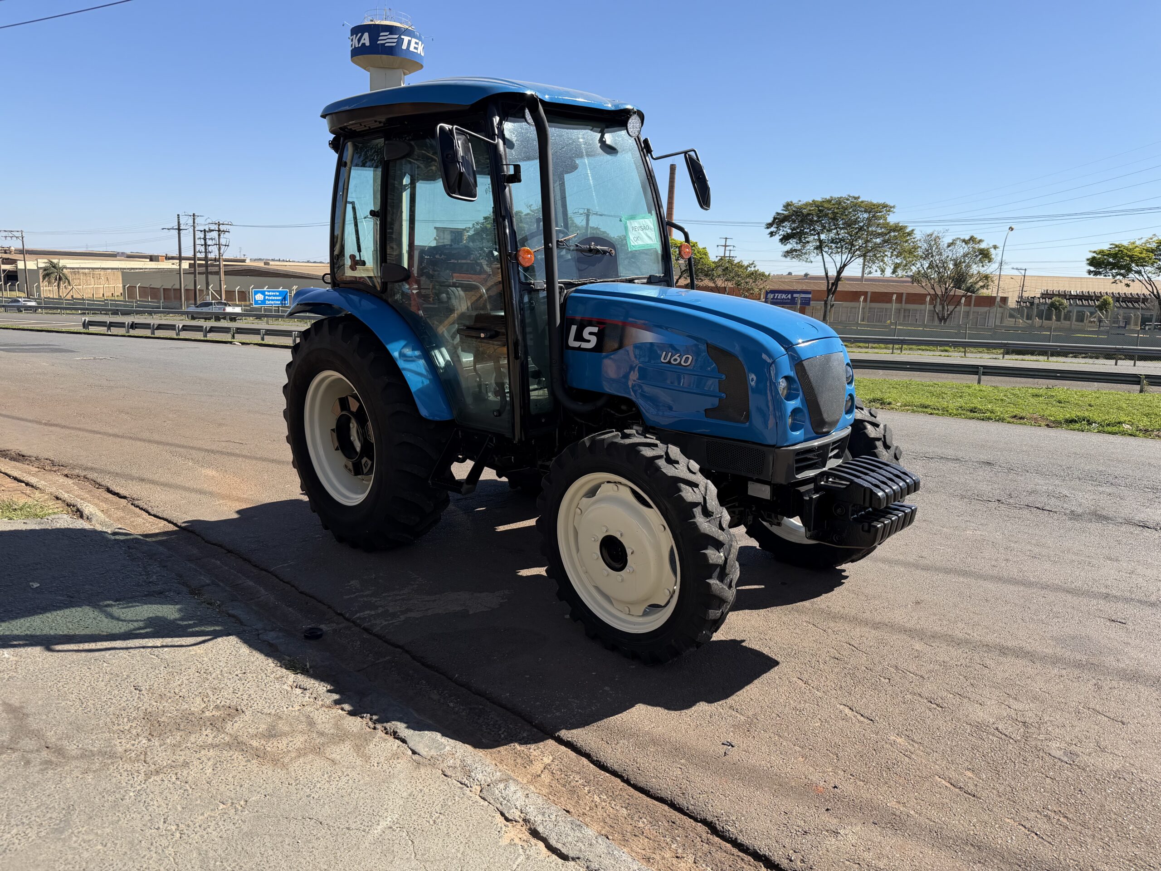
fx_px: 805
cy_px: 436
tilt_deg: -11.2
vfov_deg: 56.8
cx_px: 580
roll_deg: -2.7
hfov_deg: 71.6
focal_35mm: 24
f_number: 1.78
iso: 80
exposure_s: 1/2801
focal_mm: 6.76
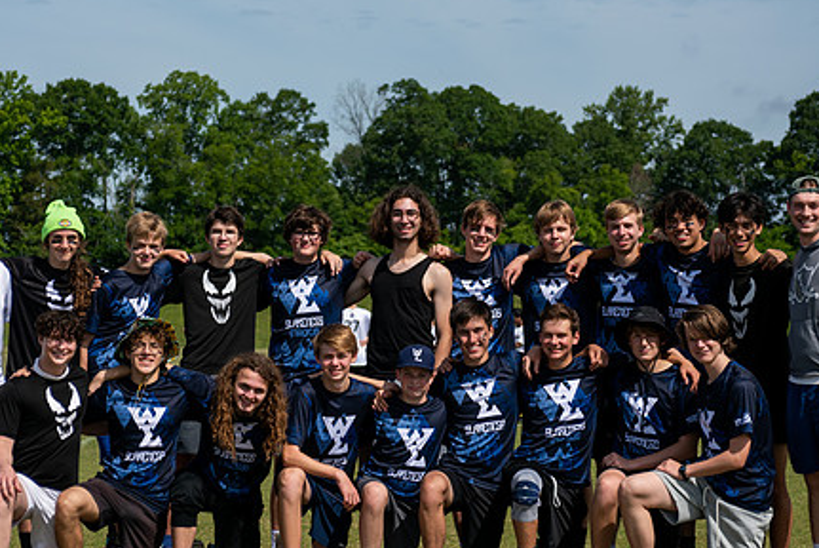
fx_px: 2459
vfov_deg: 12.7
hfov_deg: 18.9
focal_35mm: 108
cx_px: 359
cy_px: 251
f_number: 5.6
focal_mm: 66
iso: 140
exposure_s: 1/1250
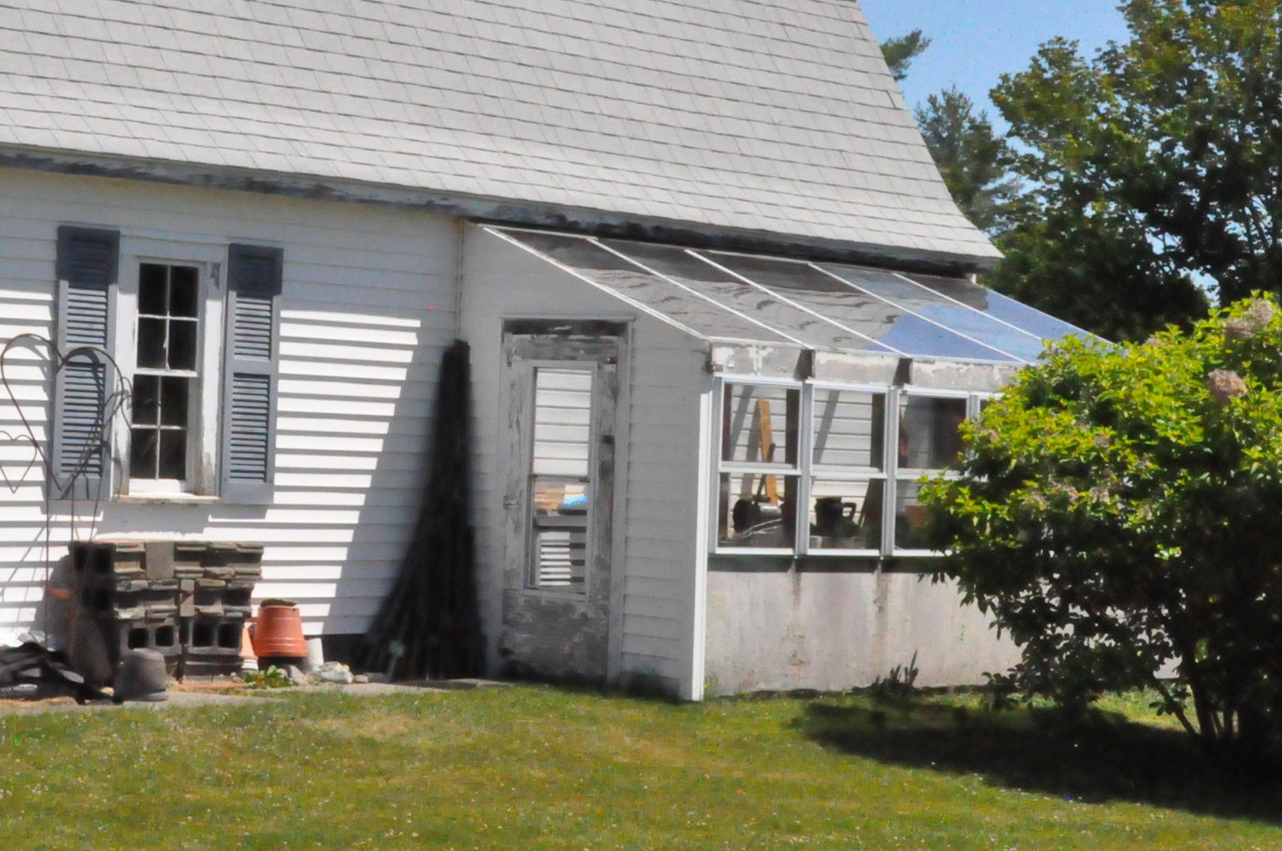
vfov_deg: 16.6
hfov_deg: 24.5
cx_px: 336
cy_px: 343
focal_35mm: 82
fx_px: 2916
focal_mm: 28
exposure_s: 1/2000
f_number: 25
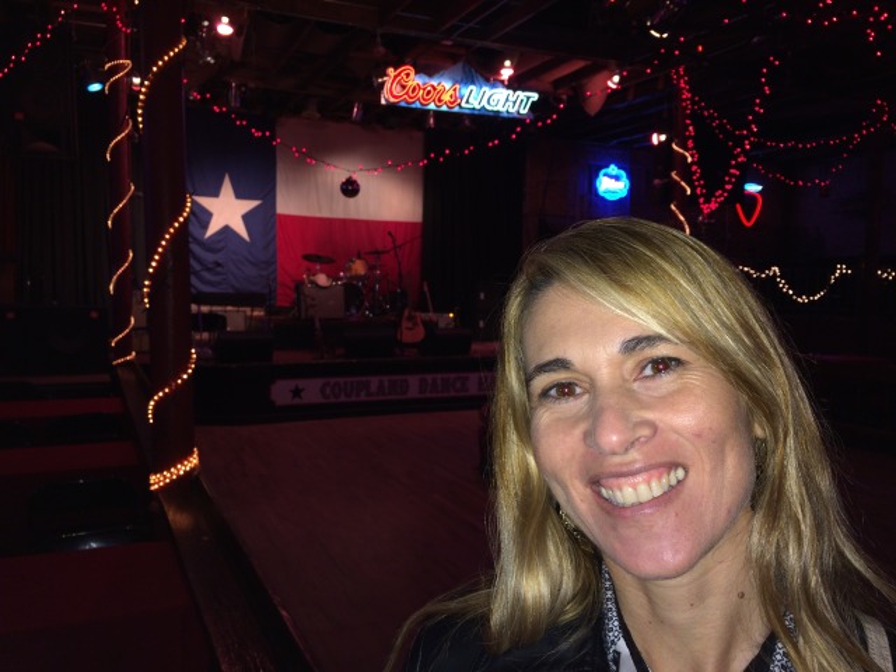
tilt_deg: -4.4
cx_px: 448
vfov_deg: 48.2
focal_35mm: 29
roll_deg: -0.1
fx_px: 751
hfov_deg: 61.7
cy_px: 336
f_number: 2.2
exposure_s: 1/17
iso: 32
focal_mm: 4.15
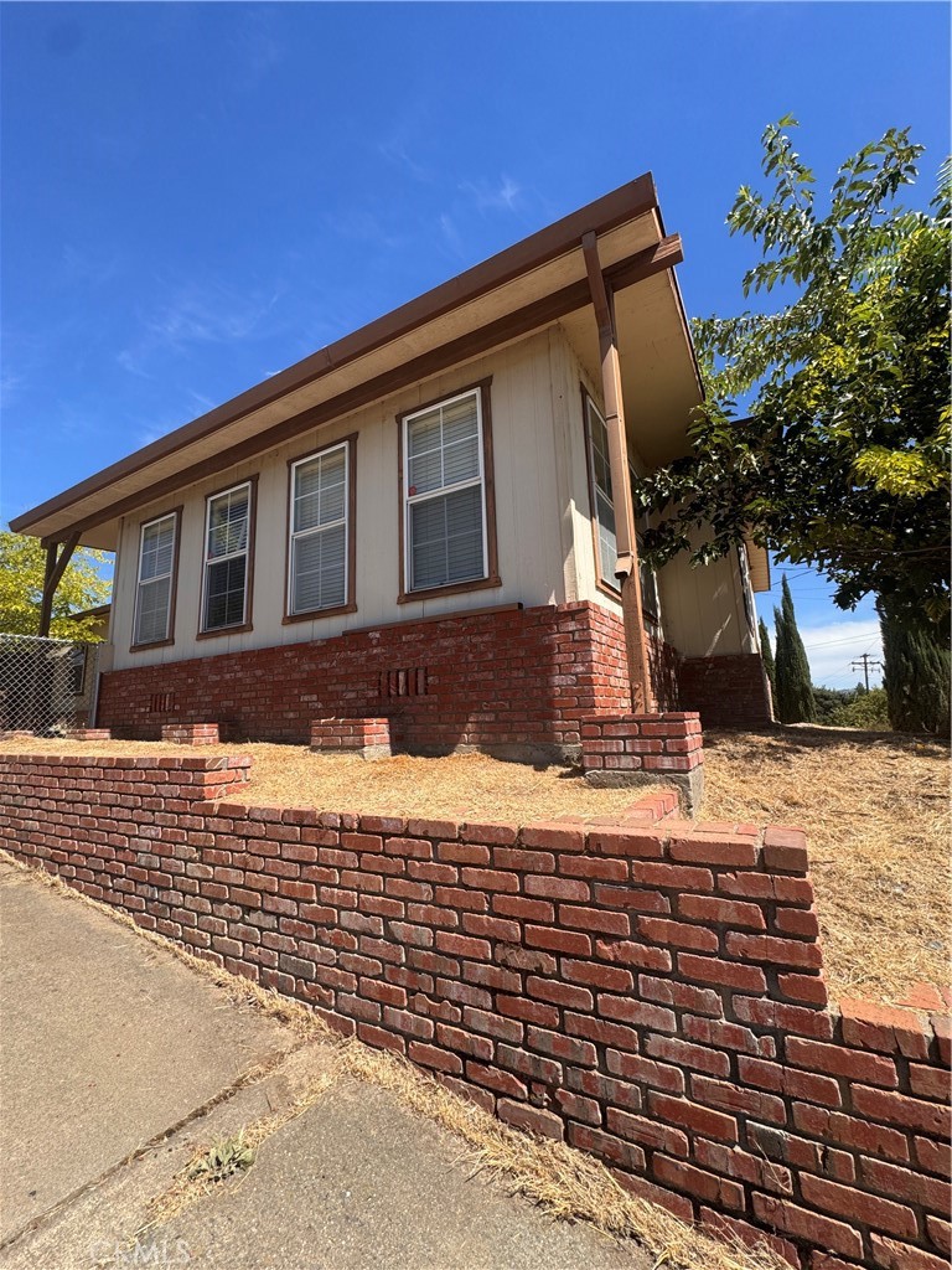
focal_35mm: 14
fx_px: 513
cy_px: 635
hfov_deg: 85.7
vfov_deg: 102.1
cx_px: 476
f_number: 2.2
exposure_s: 1/1078
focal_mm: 2.22
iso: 50
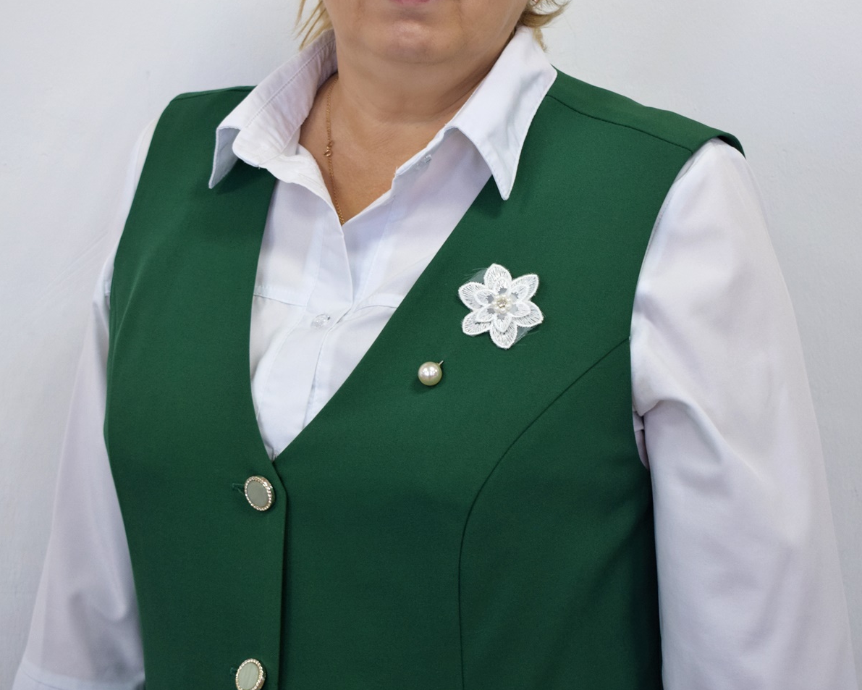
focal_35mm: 96
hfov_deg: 20.0
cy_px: 168
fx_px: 2442
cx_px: 432
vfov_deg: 16.0
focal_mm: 45
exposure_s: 1/80
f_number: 5
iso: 400
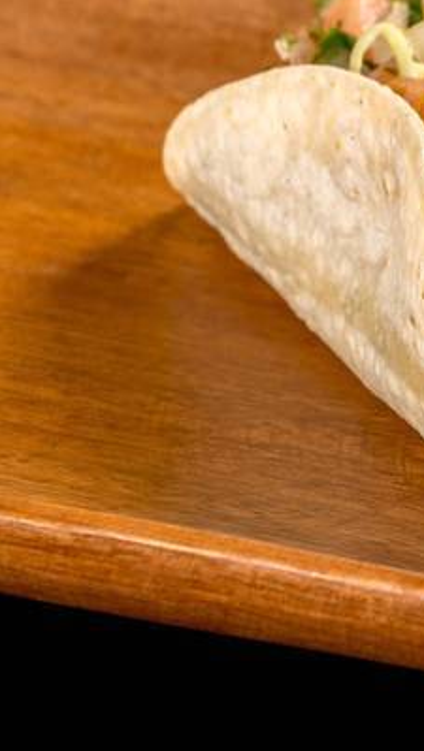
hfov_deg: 3.5
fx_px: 6902
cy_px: 352
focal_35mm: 346
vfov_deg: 6.2
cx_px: 589
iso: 125
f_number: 10
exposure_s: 1/160
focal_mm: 200
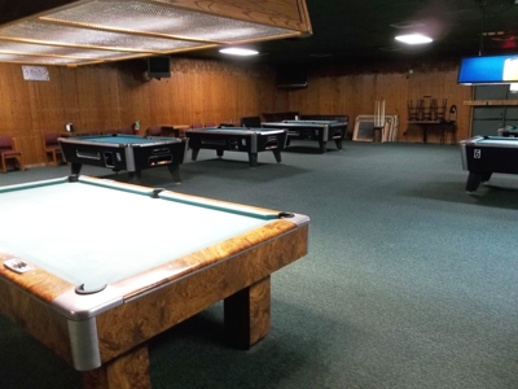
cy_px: 194
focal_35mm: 27
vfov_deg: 51.4
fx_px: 404
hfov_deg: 65.3
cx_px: 259
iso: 160
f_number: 3.5
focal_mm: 4.9
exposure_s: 1/10
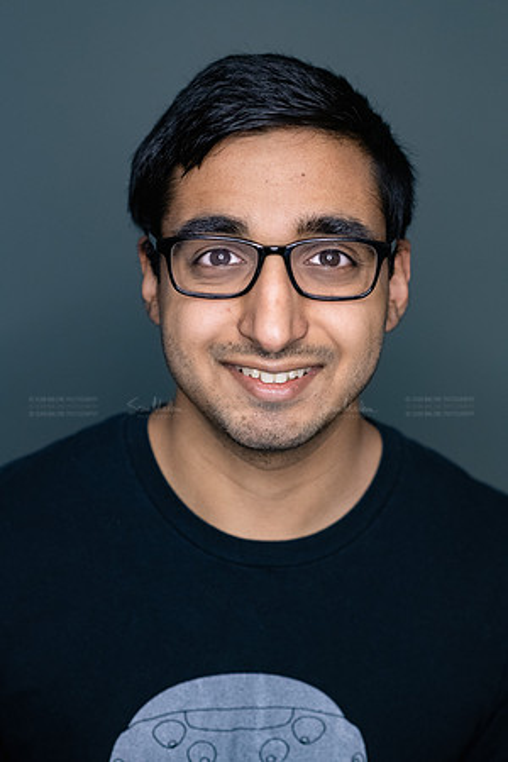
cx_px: 254
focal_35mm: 85
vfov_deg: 23.9
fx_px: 1799
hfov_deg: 16.1
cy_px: 381
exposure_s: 1/250
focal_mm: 85
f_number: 3.5
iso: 2000
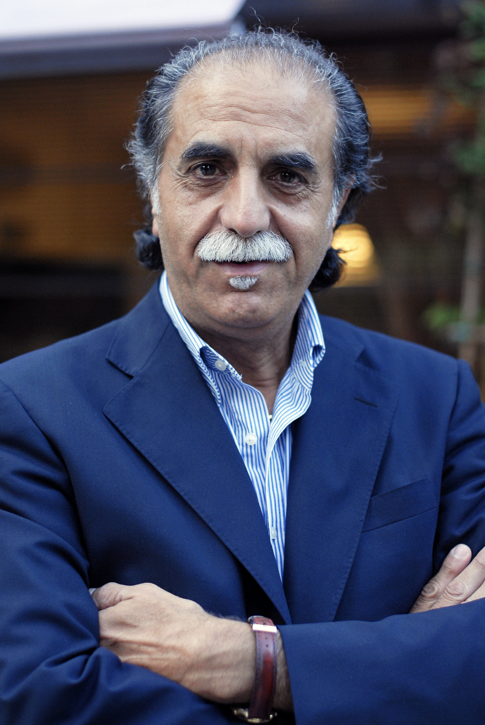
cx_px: 242
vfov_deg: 27.0
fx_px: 1511
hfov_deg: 18.2
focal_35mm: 75
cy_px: 362
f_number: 2
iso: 400
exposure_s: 1/60
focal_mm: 50
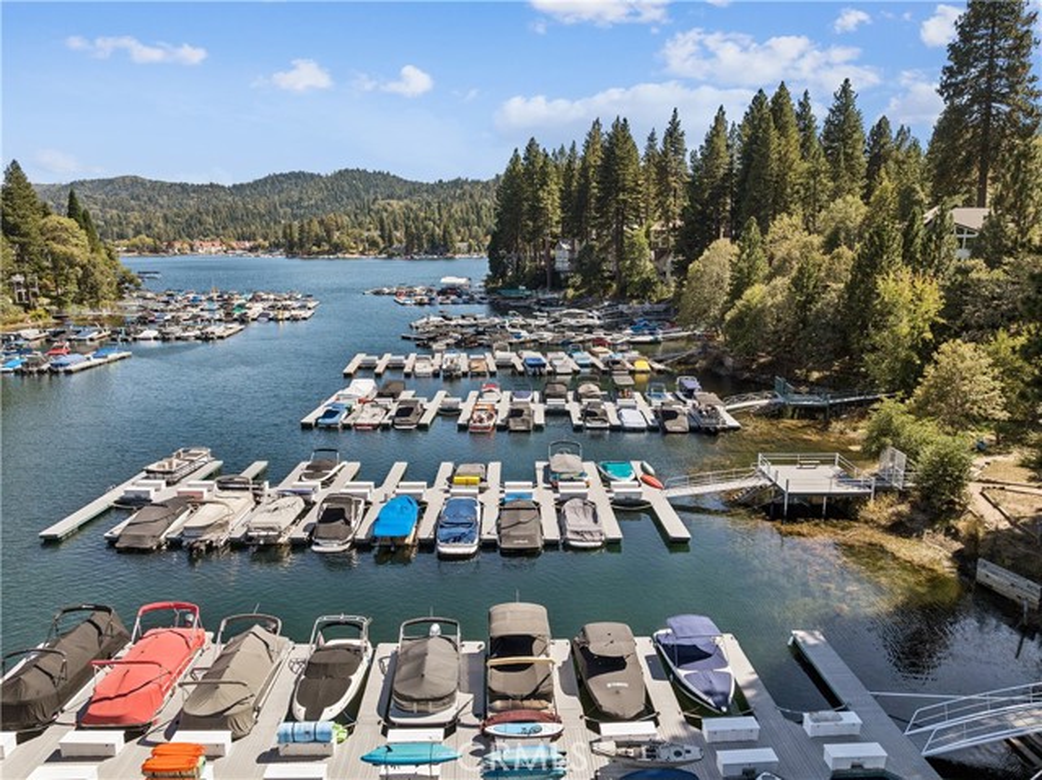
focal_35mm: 24
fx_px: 722
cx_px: 521
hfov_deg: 71.6
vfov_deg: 56.8
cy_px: 390
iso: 120
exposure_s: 1/80
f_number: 2.8
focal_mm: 12.3
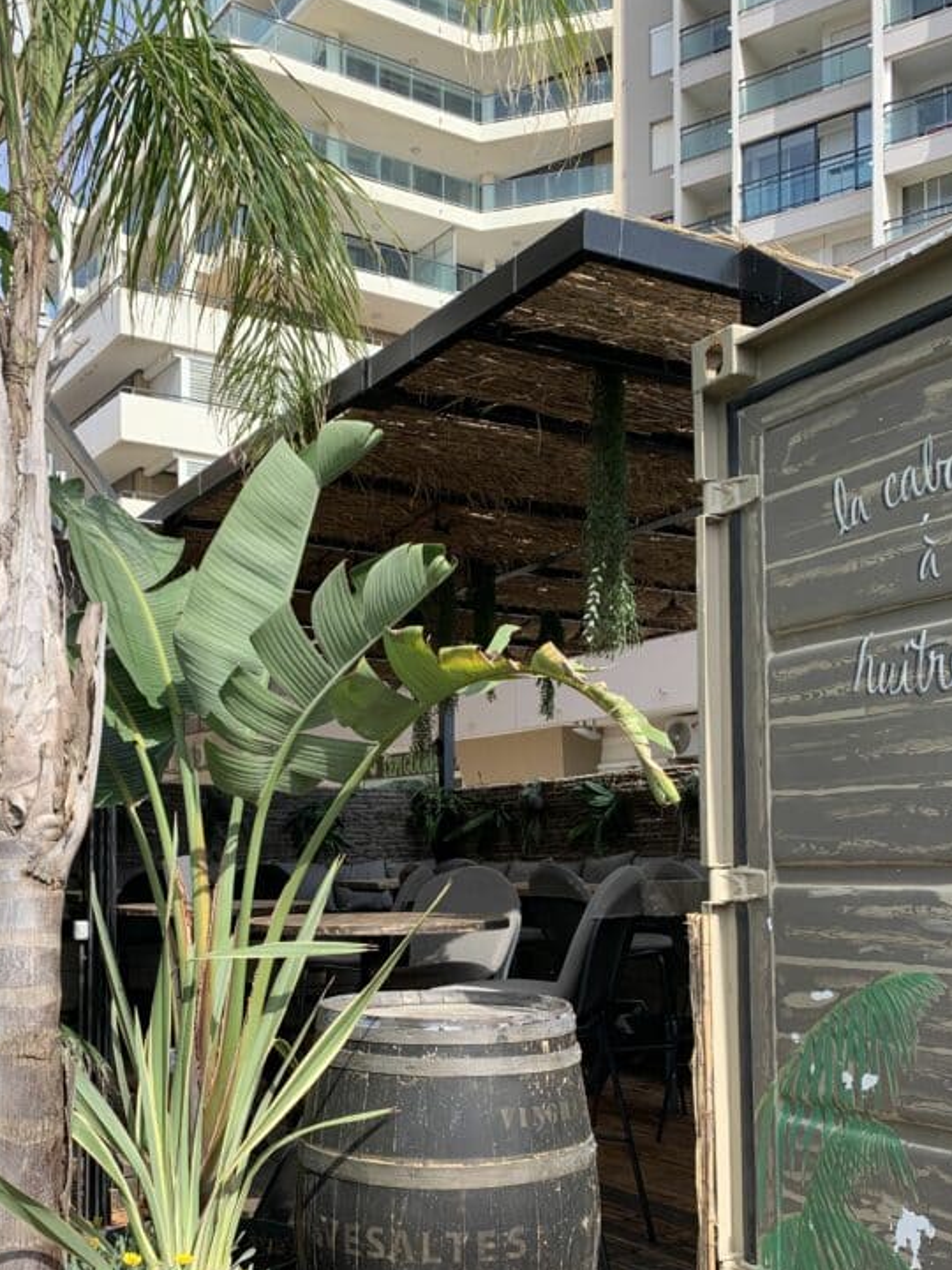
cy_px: 855
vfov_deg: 49.2
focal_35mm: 37
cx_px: 409
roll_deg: -0.5
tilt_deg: +0.5
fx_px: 1357
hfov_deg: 38.6
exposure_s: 1/1076
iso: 25
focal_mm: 4.25
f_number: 1.8
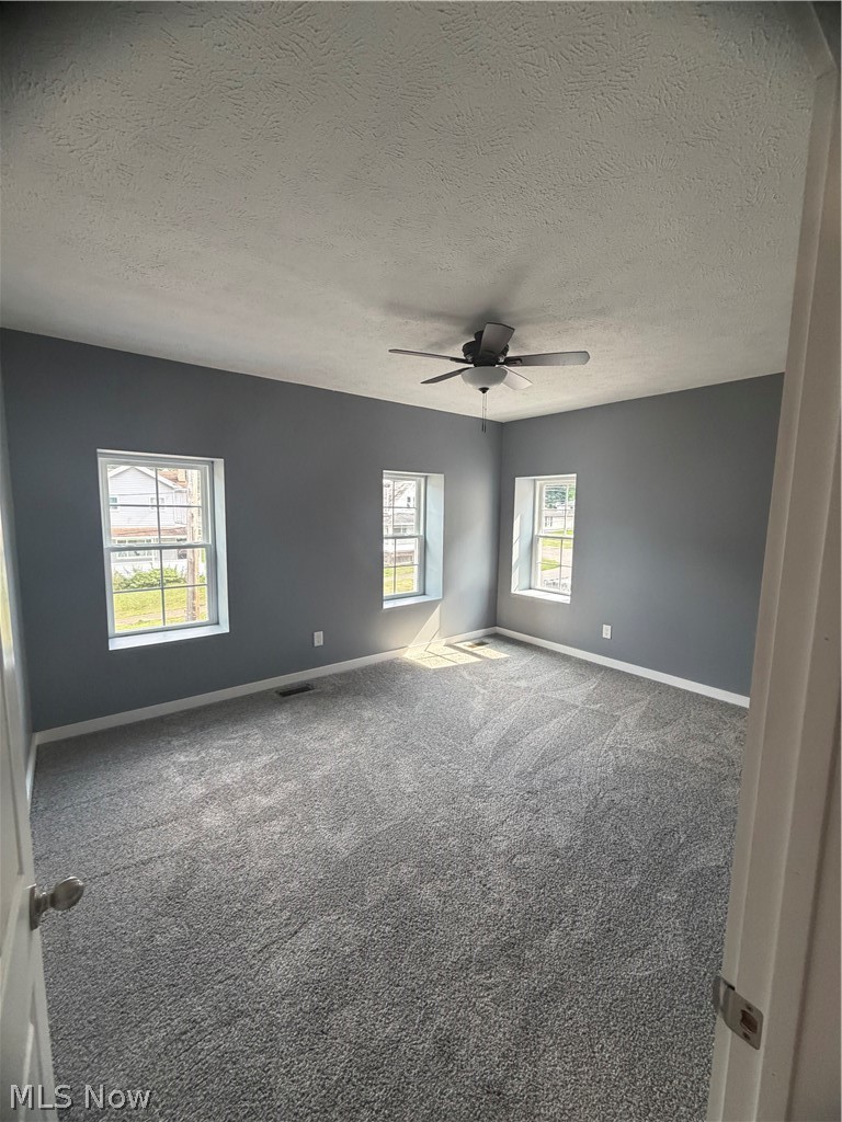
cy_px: 561
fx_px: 454
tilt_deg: -6.1
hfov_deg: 85.7
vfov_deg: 102.1
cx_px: 421
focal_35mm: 14
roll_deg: -0.1
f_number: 2.2
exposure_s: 1/120
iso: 320
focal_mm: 2.22
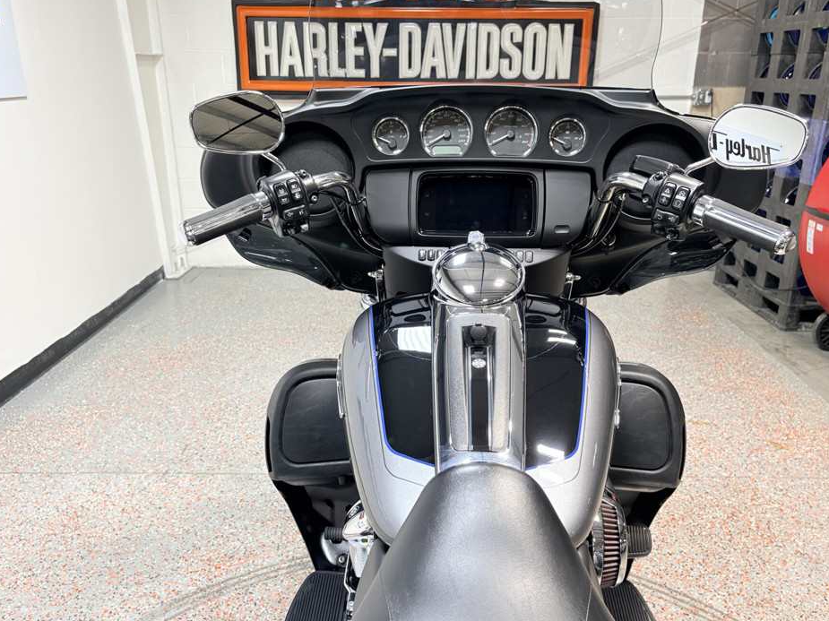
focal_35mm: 30
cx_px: 426
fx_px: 718
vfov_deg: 46.7
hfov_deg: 60.0
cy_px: 349
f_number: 1.6
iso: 80
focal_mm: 5.96
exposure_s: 1/120
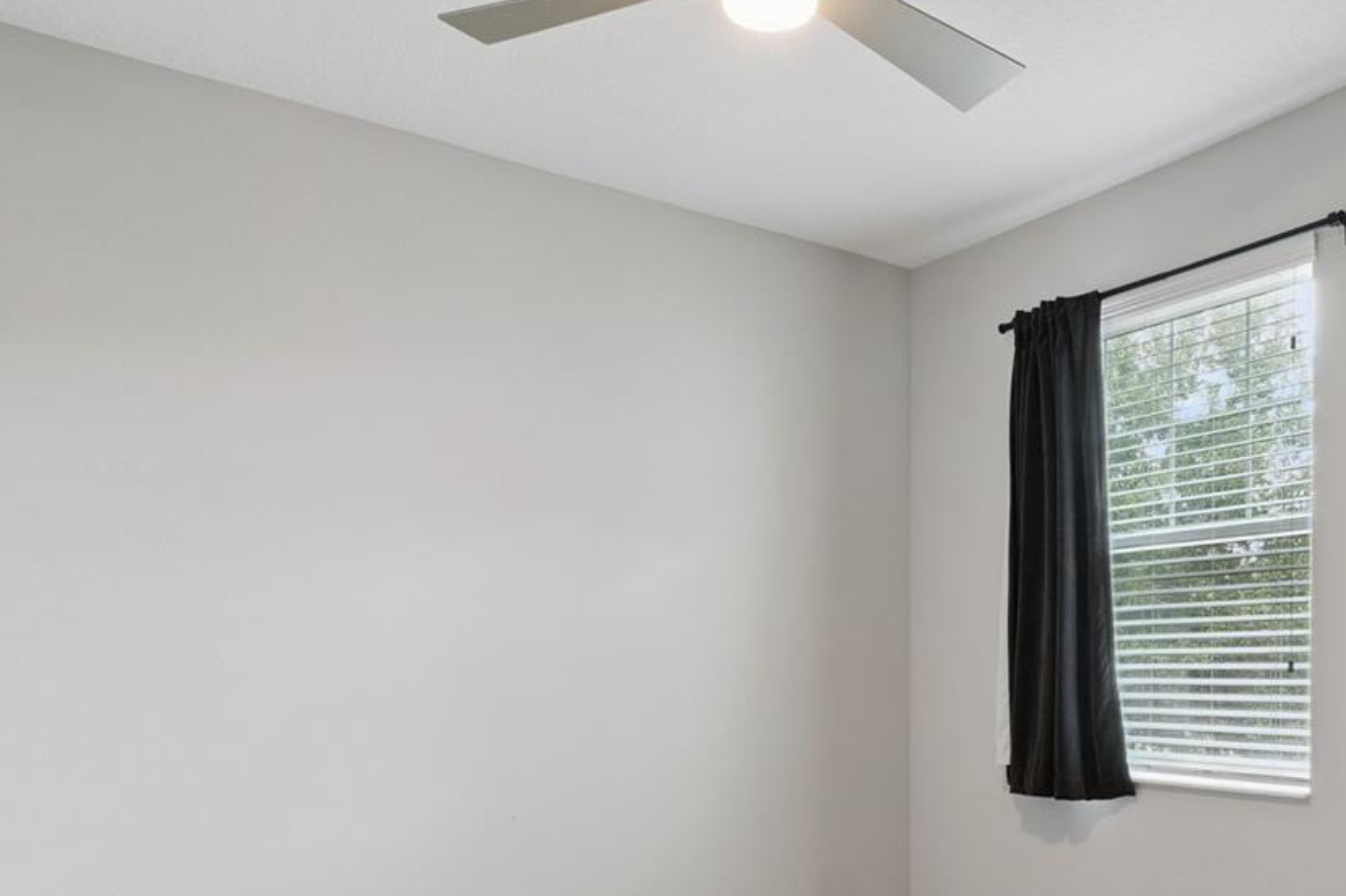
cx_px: 784
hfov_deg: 63.3
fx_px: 1084
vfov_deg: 43.2
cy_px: 689
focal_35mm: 29
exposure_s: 1/10
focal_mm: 10
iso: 400
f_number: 9
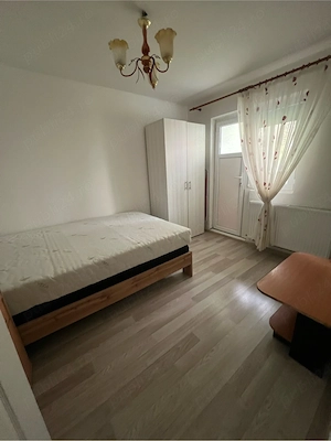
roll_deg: +3.3
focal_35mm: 13
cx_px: 166
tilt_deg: -15.0
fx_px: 166
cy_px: 220
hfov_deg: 89.9
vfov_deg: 106.2
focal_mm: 1.57
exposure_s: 1/60
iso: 800
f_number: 1.8
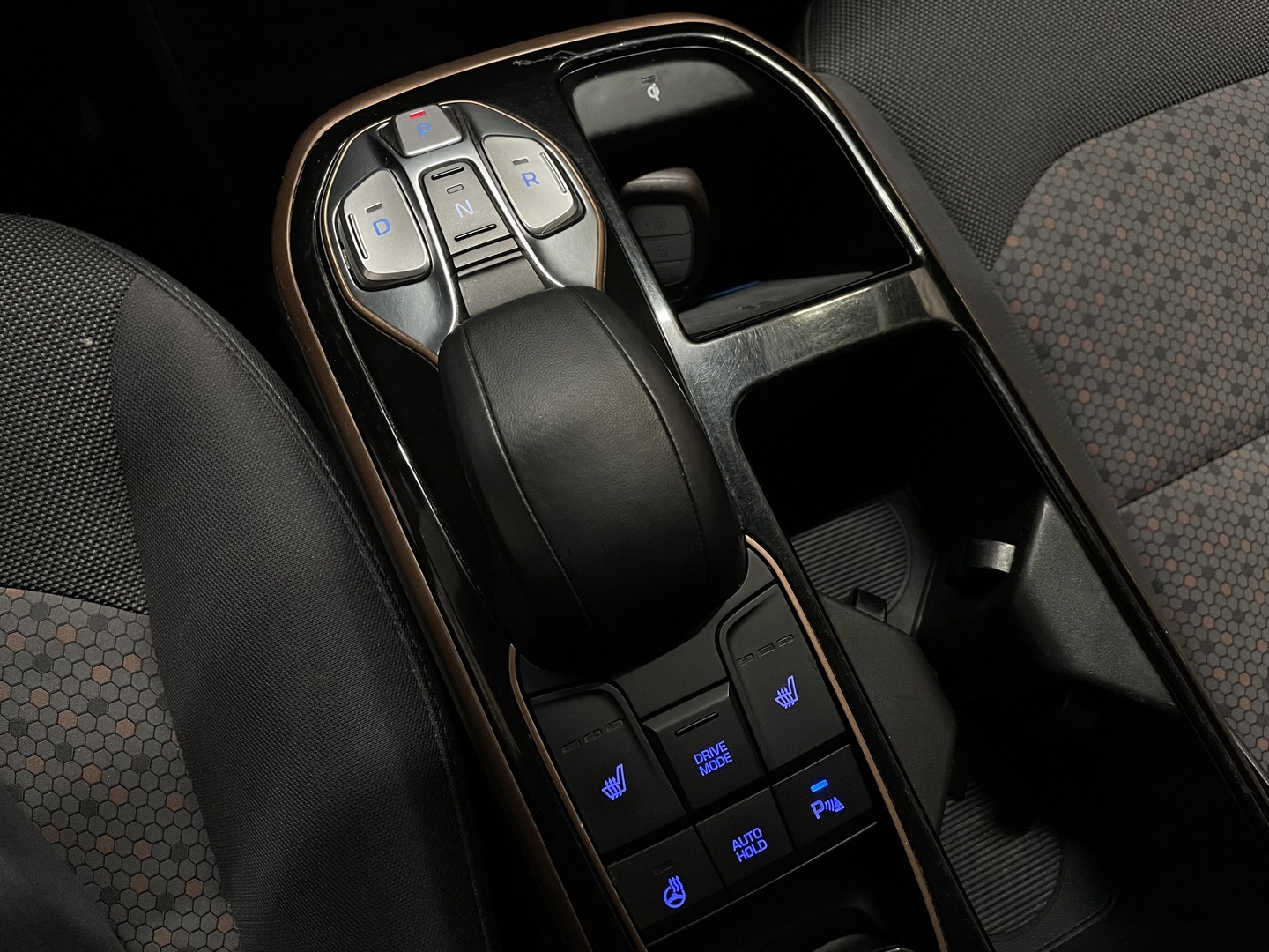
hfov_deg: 67.3
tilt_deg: -69.1
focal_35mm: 26
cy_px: 476
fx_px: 953
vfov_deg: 53.1
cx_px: 634
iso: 200
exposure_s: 1/60
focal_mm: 4.2
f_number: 1.6
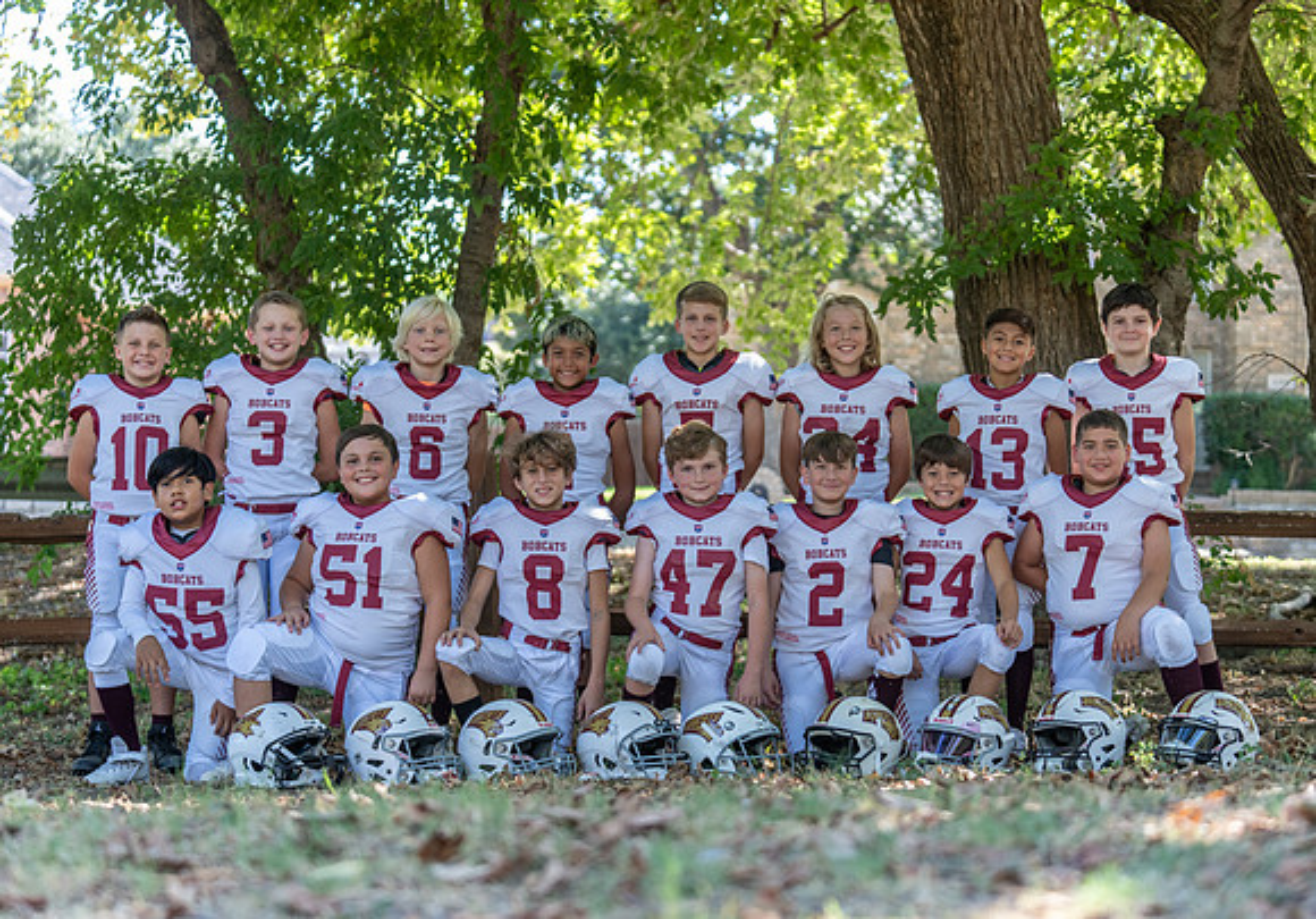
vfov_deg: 18.7
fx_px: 2787
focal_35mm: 75
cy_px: 474
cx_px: 658
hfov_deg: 26.6
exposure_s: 1/320
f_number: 2.8
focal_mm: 70
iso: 320
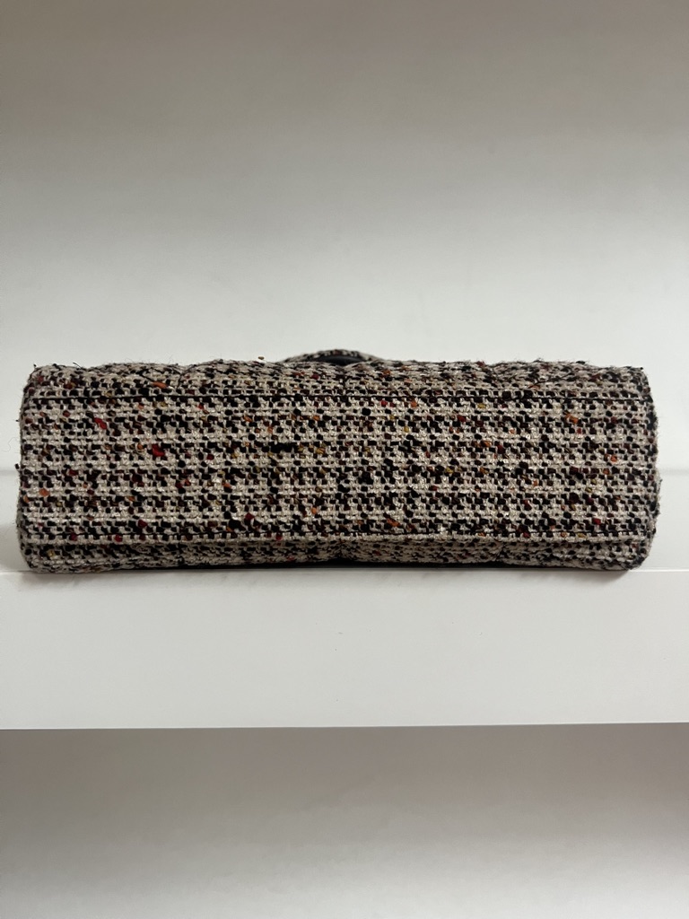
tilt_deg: -5.1
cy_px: 460
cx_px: 344
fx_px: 690
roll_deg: +0.9
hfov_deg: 53.1
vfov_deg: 67.3
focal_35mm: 26
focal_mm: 5.7
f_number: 1.5
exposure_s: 1/78
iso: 125
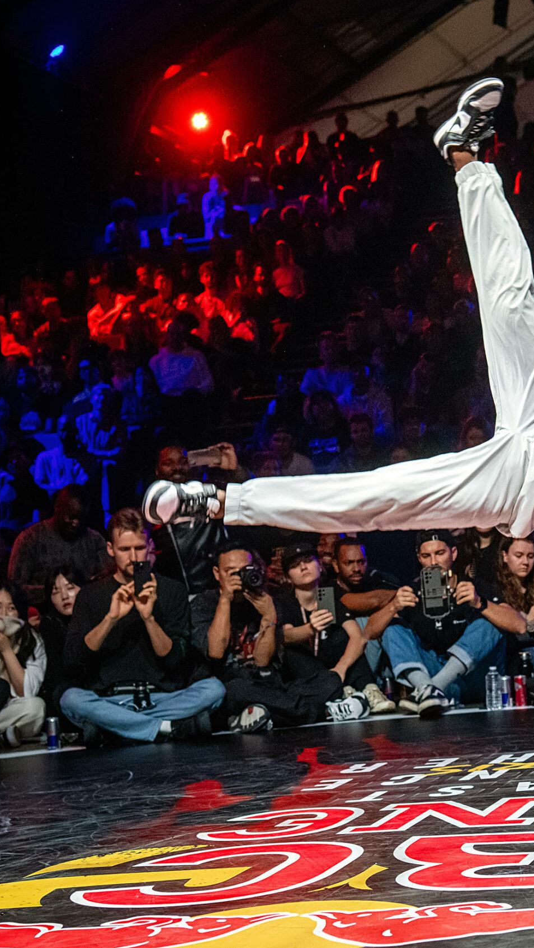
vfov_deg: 26.8
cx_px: 475
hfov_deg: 15.1
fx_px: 1988
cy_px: 472
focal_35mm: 79
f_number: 4
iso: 4000
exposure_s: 1/400
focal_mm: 50
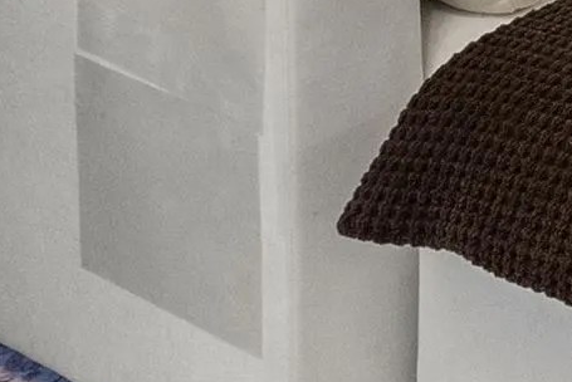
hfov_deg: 12.5
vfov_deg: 9.5
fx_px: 1717
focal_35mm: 108
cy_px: -811
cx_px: 1536
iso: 6400
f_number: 10
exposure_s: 1/30
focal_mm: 16
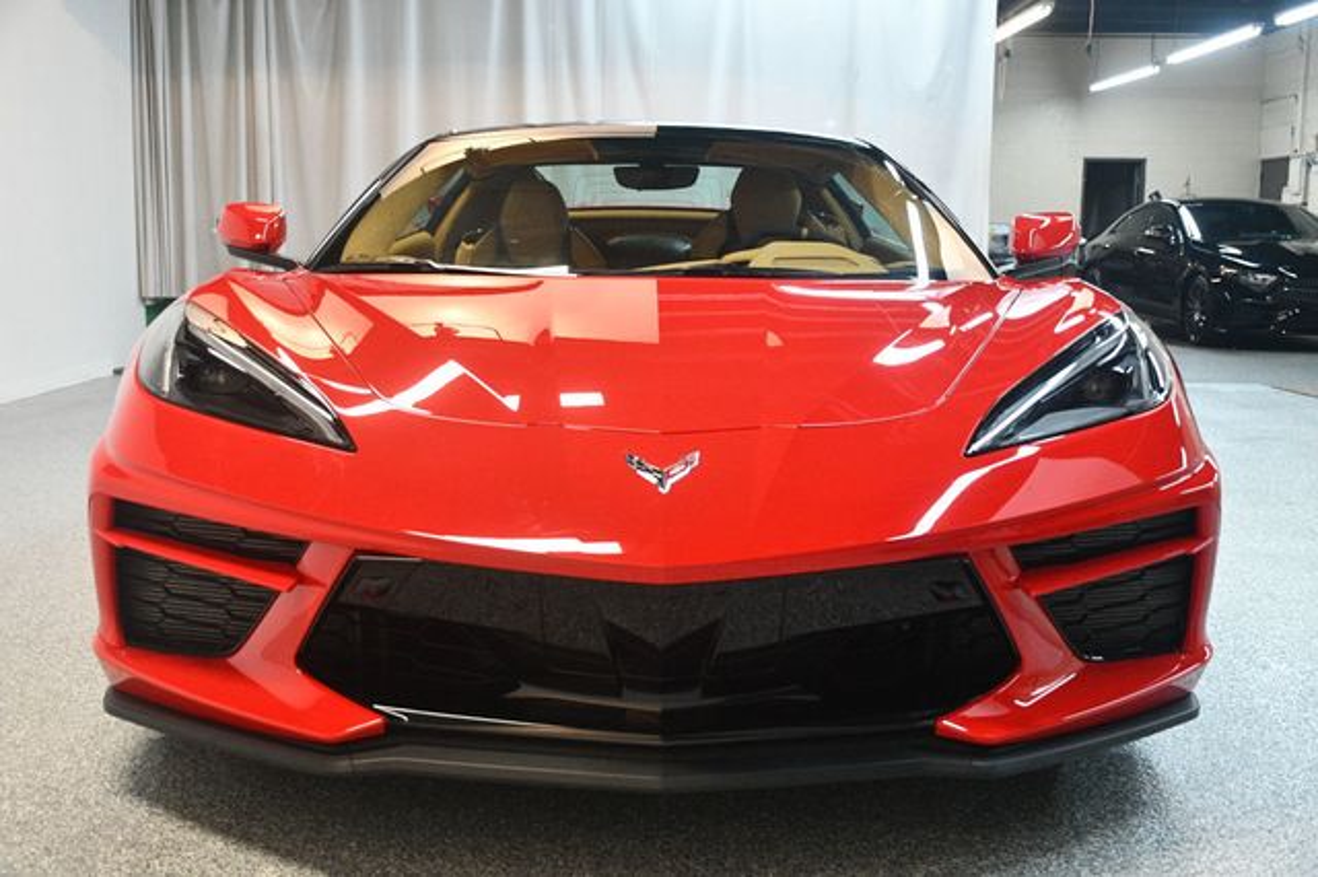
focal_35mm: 39
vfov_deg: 34.2
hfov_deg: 49.6
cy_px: 438
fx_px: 1427
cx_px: 659
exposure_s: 1/125
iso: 2800
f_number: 3.8
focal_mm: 26
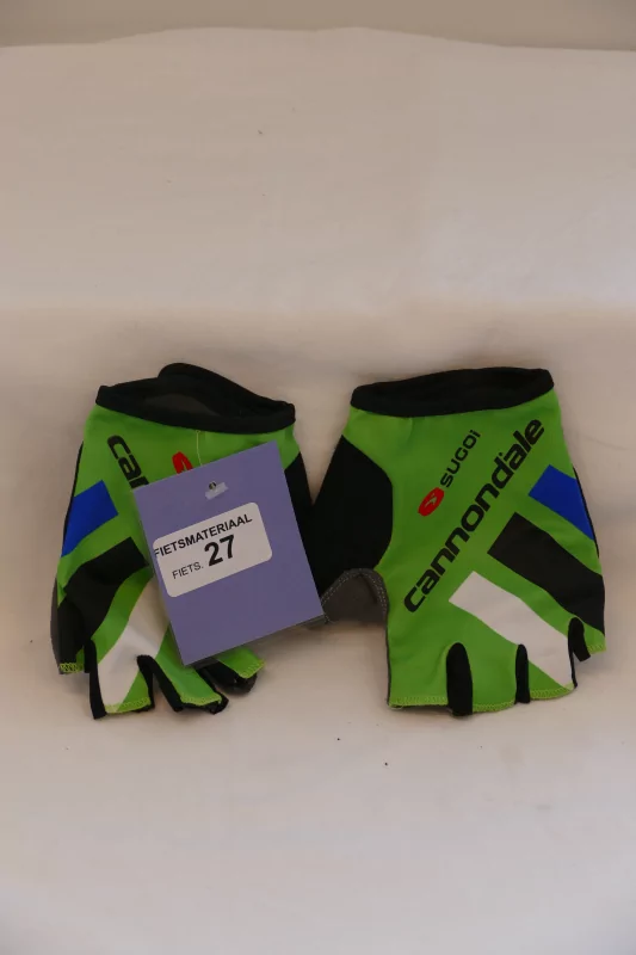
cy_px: 478
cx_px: 318
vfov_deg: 18.3
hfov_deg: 12.2
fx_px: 2969
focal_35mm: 112
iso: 320
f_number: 3.9
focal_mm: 40.84
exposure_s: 1/80
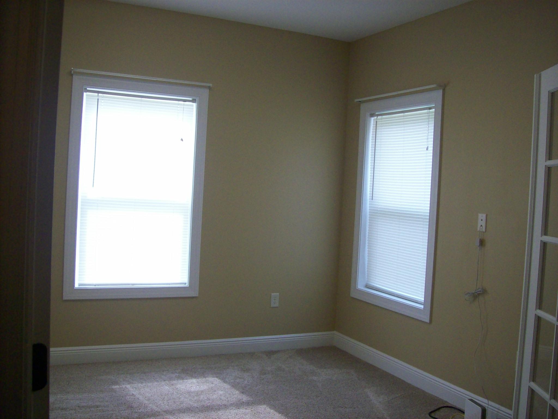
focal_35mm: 36
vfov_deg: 39.7
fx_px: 580
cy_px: 210
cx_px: 279
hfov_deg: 51.4
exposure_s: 1/128
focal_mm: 6
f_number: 2.7
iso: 181
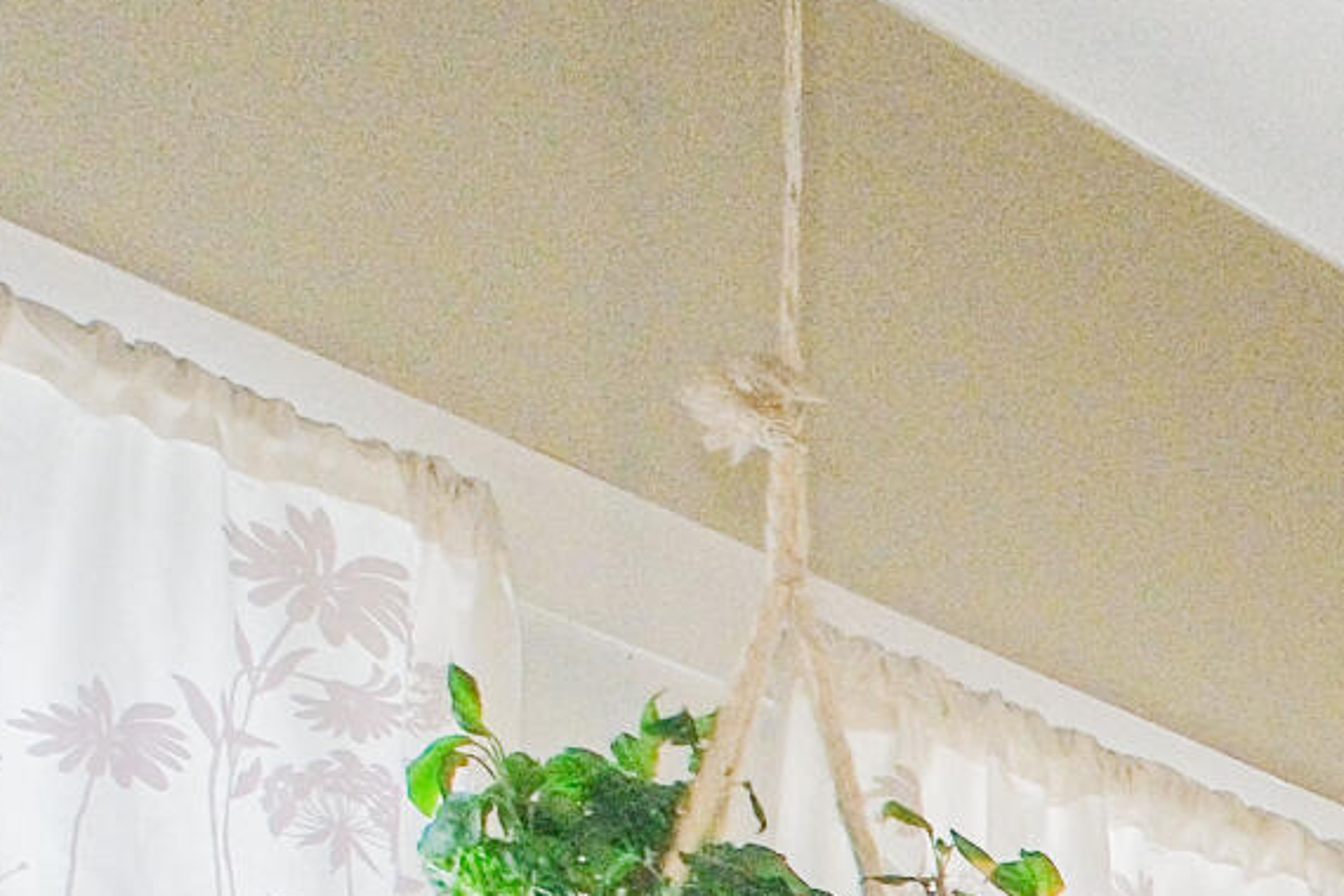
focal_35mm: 79
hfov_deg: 15.4
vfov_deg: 12.8
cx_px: 3143
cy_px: 2209
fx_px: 2949
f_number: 8
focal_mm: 10
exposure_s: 1/60
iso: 640
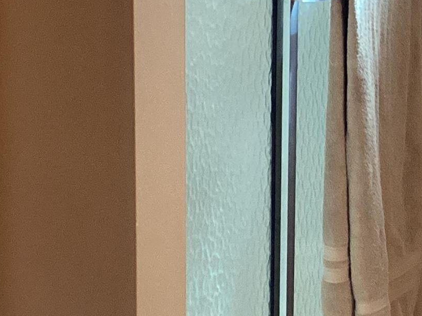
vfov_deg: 12.6
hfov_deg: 16.7
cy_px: 79
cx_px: 360
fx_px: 1426
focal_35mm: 117
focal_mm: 3.3
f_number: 2.4
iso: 320
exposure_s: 1/60
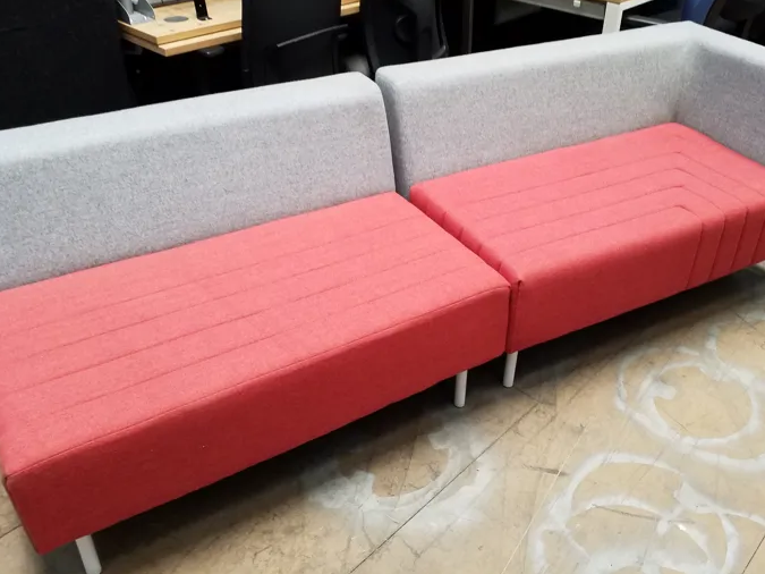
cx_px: 422
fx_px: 707
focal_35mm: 32
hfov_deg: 56.7
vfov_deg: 44.0
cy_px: 245
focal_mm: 3.6
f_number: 1.9
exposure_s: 1/50
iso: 100
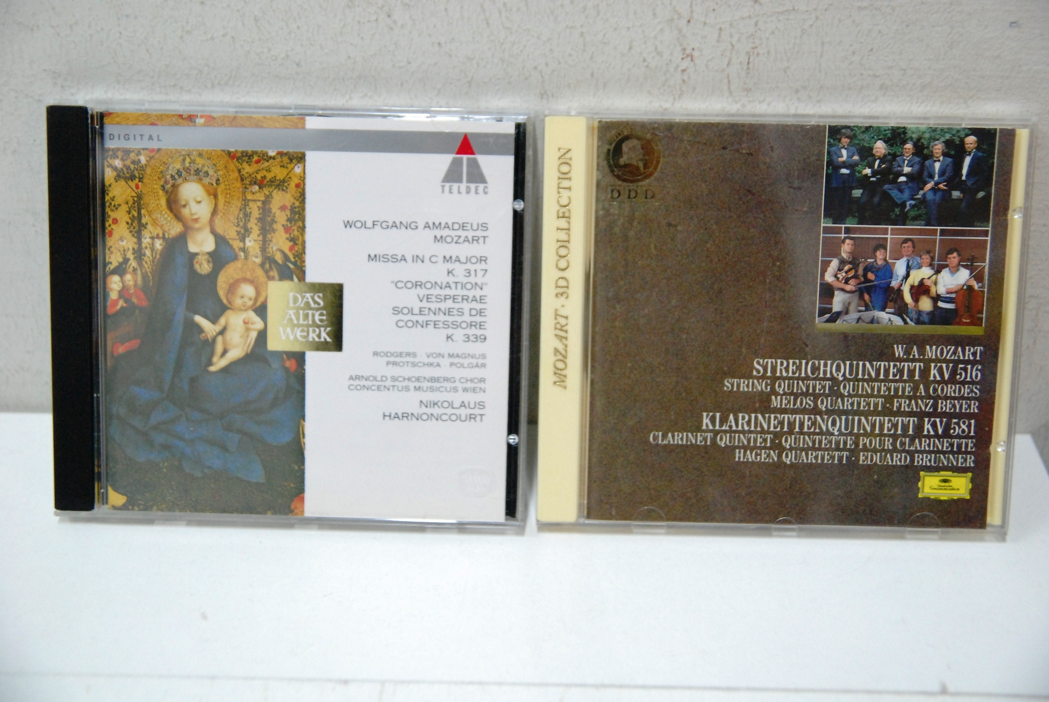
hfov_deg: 37.8
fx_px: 1532
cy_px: 351
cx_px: 524
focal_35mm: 52
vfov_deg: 25.8
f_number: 4.5
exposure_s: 1/60
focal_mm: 35
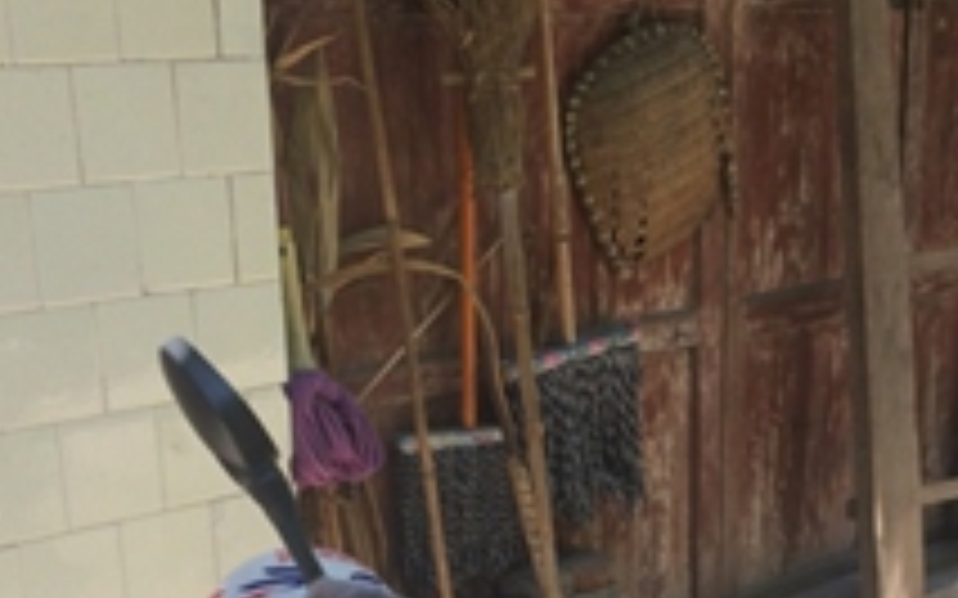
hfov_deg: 28.1
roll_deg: -2.5
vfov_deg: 17.3
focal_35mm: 72
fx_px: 1879
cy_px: 695
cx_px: 751
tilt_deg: -22.1
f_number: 2.2
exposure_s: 1/342
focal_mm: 4.15
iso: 32
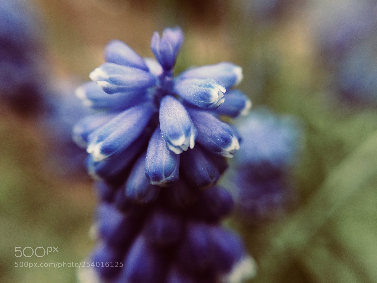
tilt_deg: -24.9
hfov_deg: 61.7
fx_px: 316
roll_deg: -5.1
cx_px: 188
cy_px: 142
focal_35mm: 29
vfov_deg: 48.2
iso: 32
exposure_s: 1/213
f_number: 2.2
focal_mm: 4.15
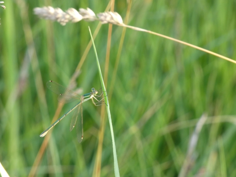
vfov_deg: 3.7
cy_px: 88
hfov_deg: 5.0
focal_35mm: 400
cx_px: 118
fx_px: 2727
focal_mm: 71.7
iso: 250
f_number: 5.6
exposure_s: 1/80
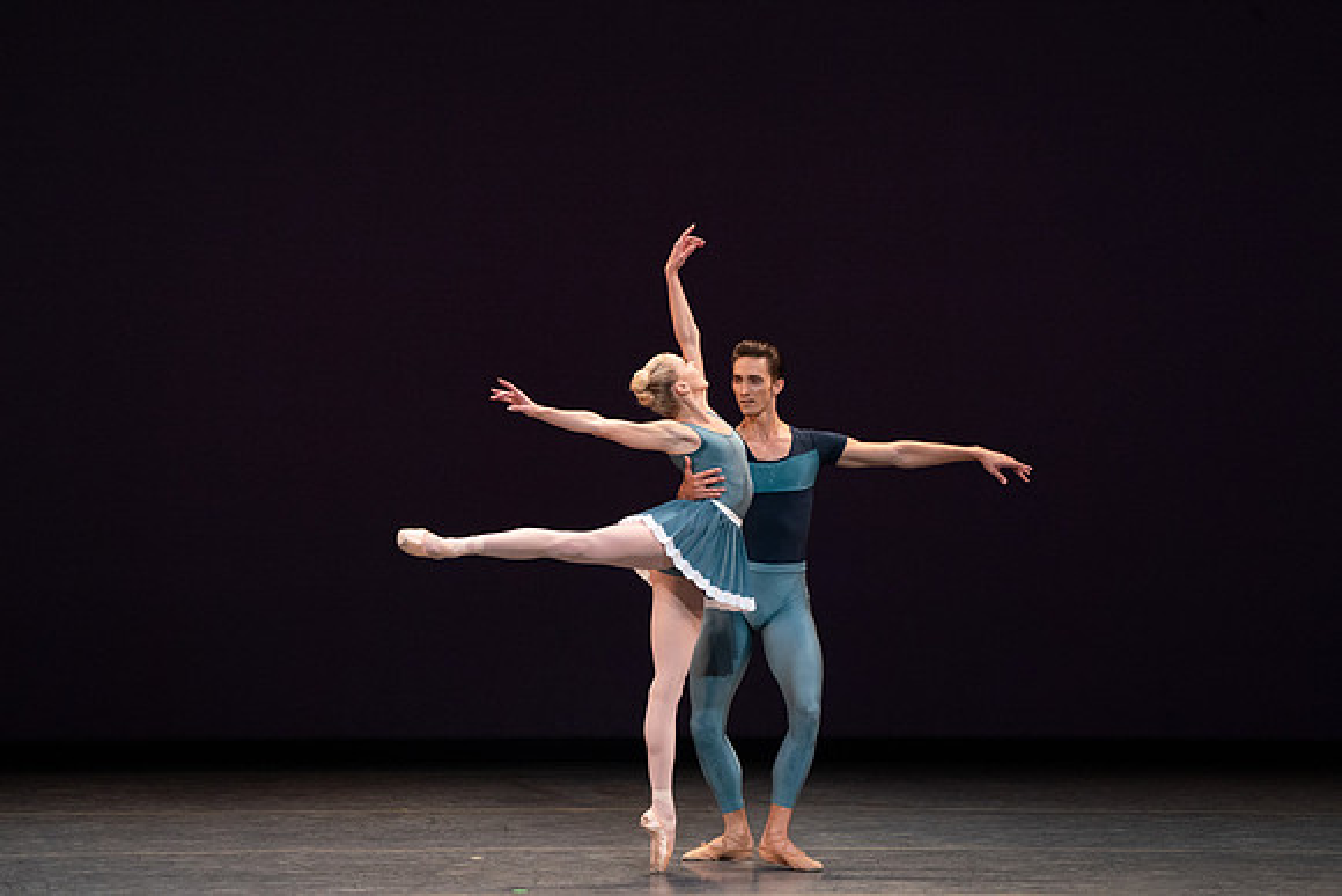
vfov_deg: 4.4
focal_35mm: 312
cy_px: 448
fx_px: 11633
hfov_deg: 6.6
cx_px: 671
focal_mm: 312
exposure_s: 1/400
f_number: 8
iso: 5000
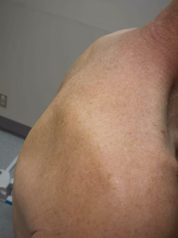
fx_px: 281
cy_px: 119
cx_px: 89
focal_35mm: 41
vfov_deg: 45.8
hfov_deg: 35.1
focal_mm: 7.4
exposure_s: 1/58.7
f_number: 3.5
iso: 207
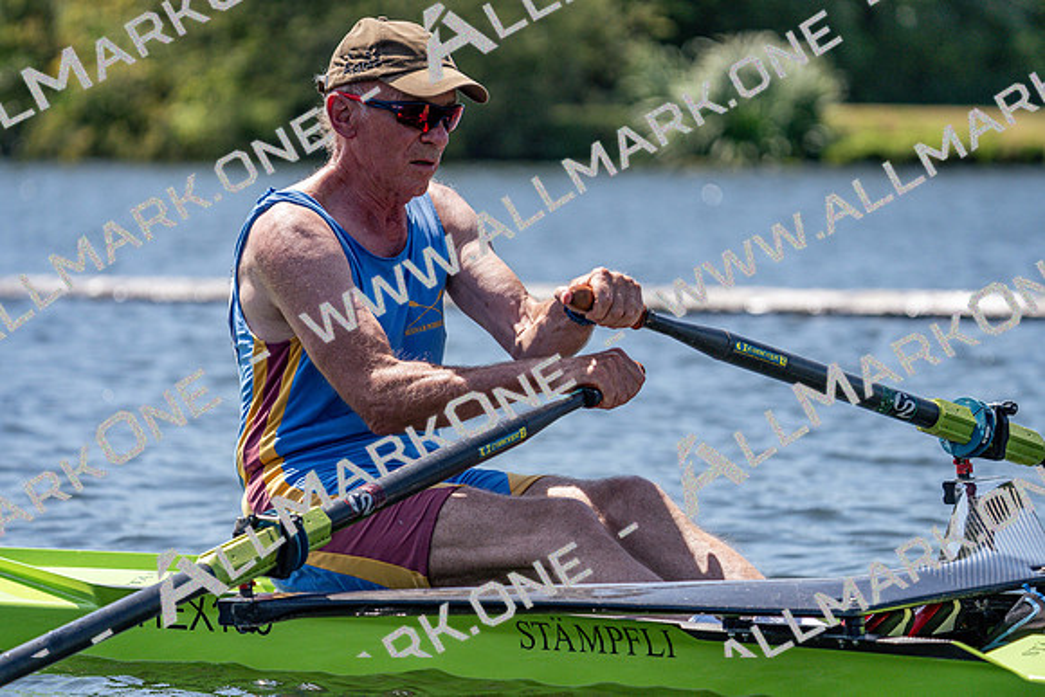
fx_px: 7462
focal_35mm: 257
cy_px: 348
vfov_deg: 5.4
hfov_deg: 8.0
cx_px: 522
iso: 320
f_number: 5.6
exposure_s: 1/2000
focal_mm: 257
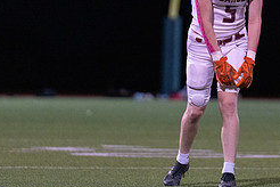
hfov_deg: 4.2
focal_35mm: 492
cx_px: 221
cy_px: 28
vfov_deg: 2.8
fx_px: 3826
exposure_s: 1/1250
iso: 6400
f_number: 2.8
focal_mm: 200
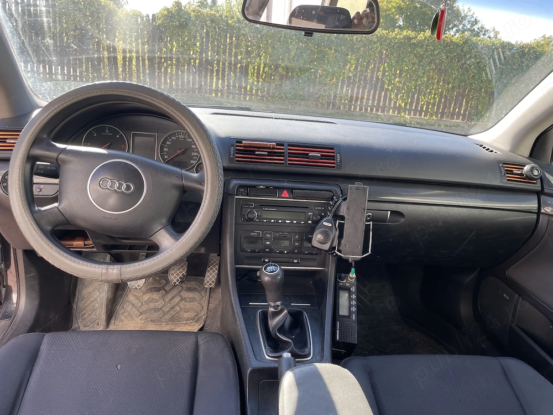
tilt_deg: -19.1
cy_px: 208
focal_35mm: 26
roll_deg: -5.7
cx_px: 276
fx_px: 415
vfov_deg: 53.1
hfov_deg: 67.3
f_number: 1.6
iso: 32
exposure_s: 1/229
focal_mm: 4.2
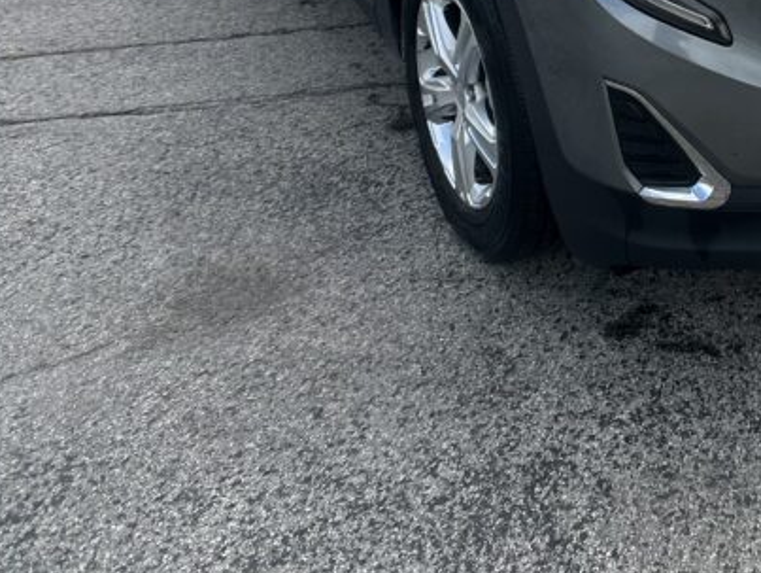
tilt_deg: -12.2
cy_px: -149
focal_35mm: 66
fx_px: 1452
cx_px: 701
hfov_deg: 28.1
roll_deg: +0.7
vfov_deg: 20.5
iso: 50
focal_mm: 5.7
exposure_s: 1/1901
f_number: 1.5
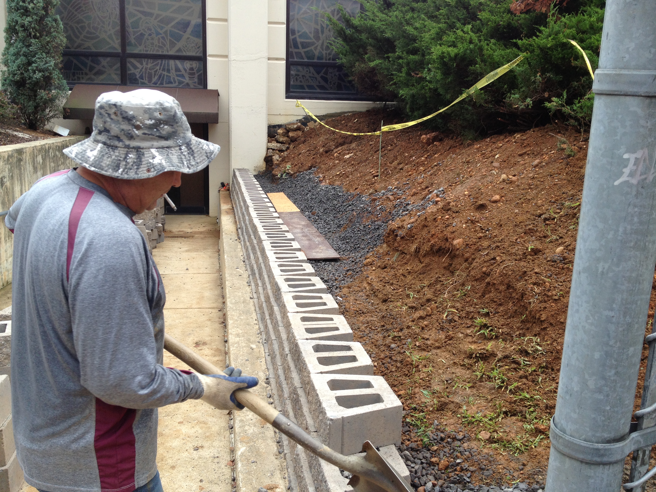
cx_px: 328
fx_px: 663
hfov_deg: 52.6
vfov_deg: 40.7
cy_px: 246
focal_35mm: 35
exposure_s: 1/258
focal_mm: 4.28
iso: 50
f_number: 2.4
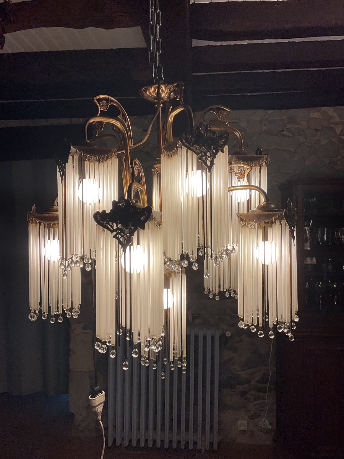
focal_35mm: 29
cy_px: 230
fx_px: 384
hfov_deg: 48.2
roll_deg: +0.2
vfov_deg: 61.7
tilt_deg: +0.7
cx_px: 172
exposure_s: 1/120
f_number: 1.8
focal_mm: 3
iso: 16
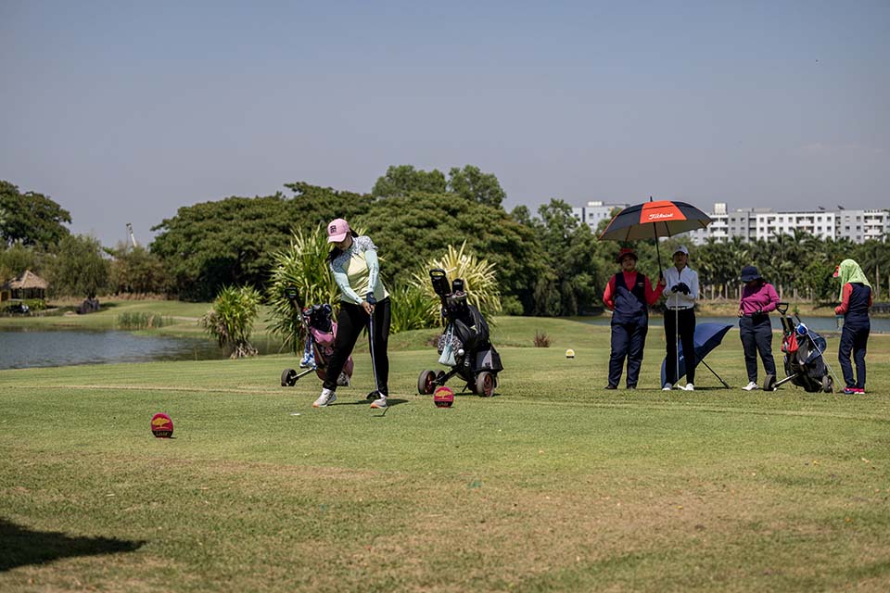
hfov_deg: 28.8
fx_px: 1730
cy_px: 296
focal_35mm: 70
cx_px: 445
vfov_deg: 19.5
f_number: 3.2
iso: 250
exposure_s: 1/6400
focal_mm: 70
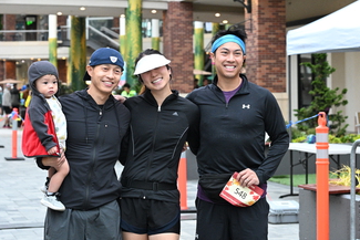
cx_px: 199
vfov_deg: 14.7
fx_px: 930
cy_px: 91
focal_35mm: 93
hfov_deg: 21.9
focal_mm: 55
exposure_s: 1/320
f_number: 4
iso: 3200
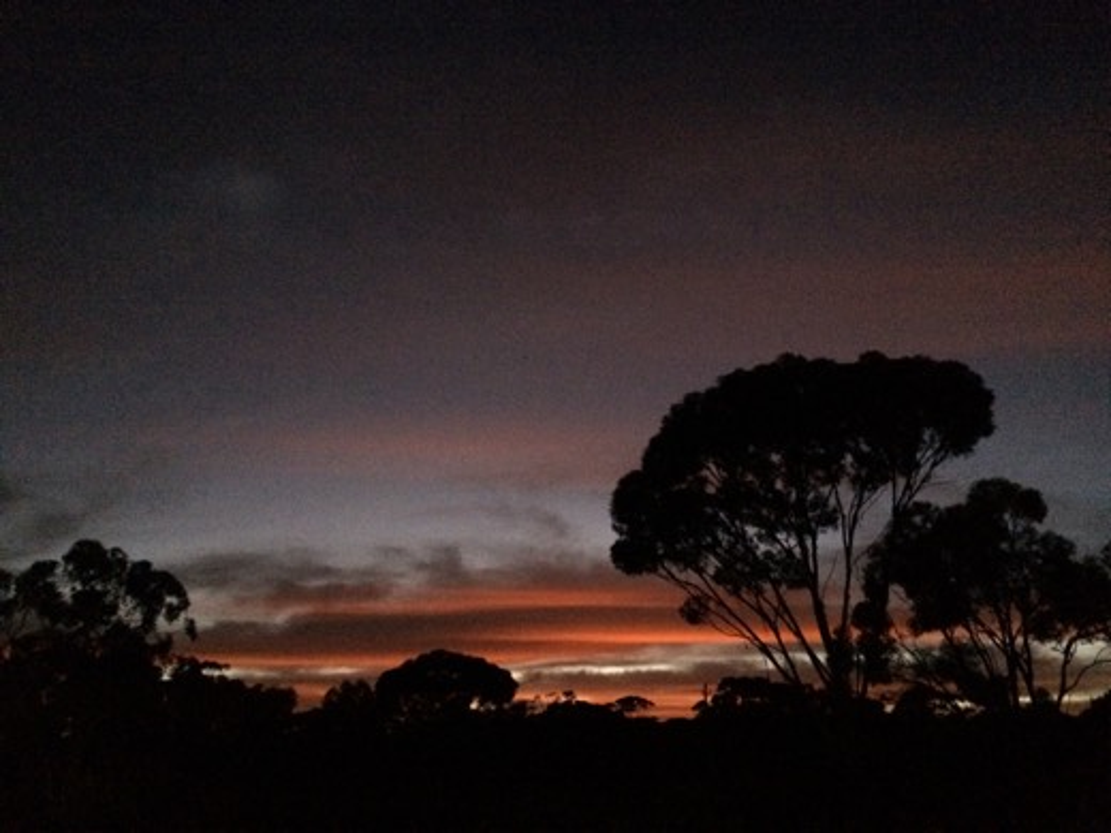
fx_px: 931
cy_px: 416
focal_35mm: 29
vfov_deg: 48.2
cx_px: 556
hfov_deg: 61.7
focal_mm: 4.15
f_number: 2.2
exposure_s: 1/15
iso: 2000
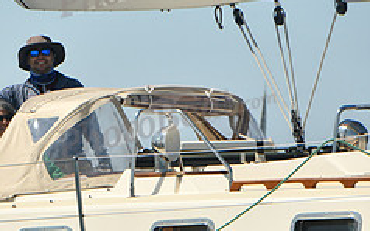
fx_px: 5014
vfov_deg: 2.6
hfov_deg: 4.2
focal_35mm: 497
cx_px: -22
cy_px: 222
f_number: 8
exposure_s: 1/640
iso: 320
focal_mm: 200
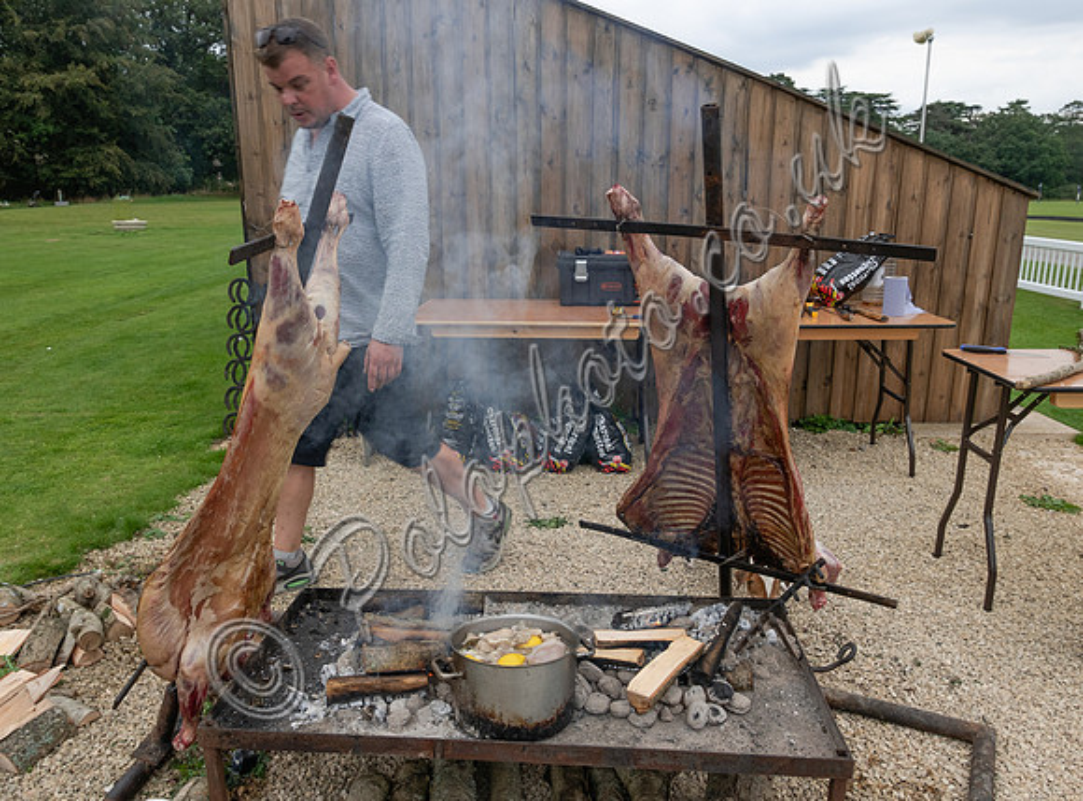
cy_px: 400
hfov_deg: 68.2
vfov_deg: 53.2
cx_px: 537
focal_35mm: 26
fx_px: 799
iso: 200
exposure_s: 1/125
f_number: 5
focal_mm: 10.9
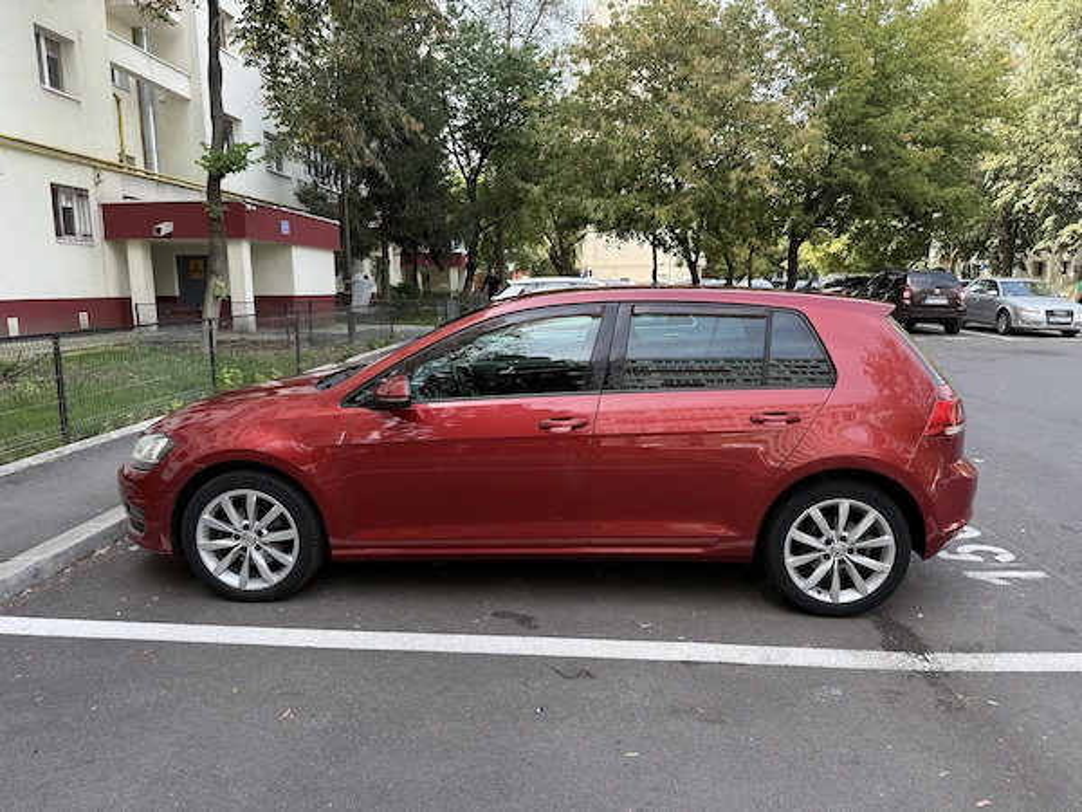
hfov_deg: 71.6
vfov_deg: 56.8
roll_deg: +0.5
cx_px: 541
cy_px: 406
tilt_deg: -9.0
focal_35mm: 24
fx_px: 750
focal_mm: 6.76
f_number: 1.78
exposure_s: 1/440
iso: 80
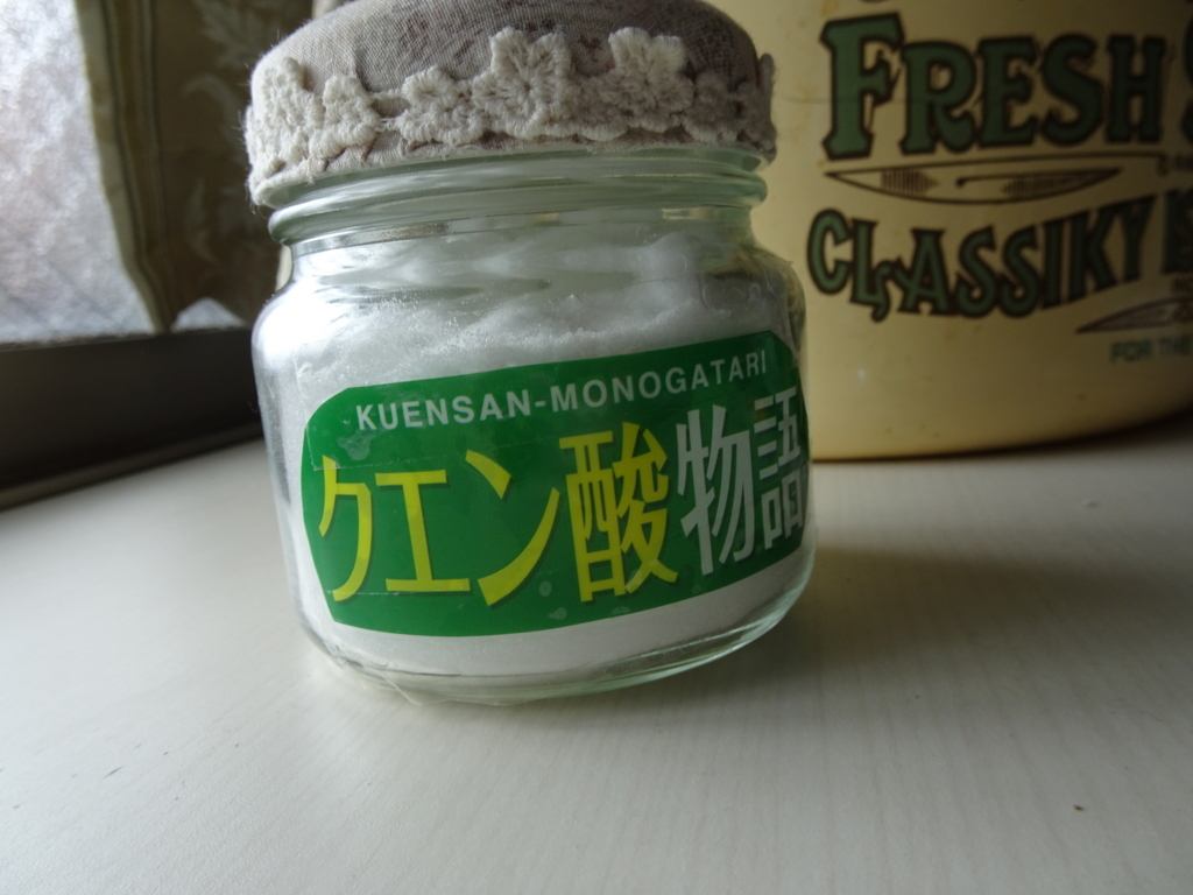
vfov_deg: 56.8
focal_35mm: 24
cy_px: 448
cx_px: 596
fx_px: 827
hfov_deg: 71.6
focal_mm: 4.1
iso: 80
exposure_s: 1/60
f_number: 3.5
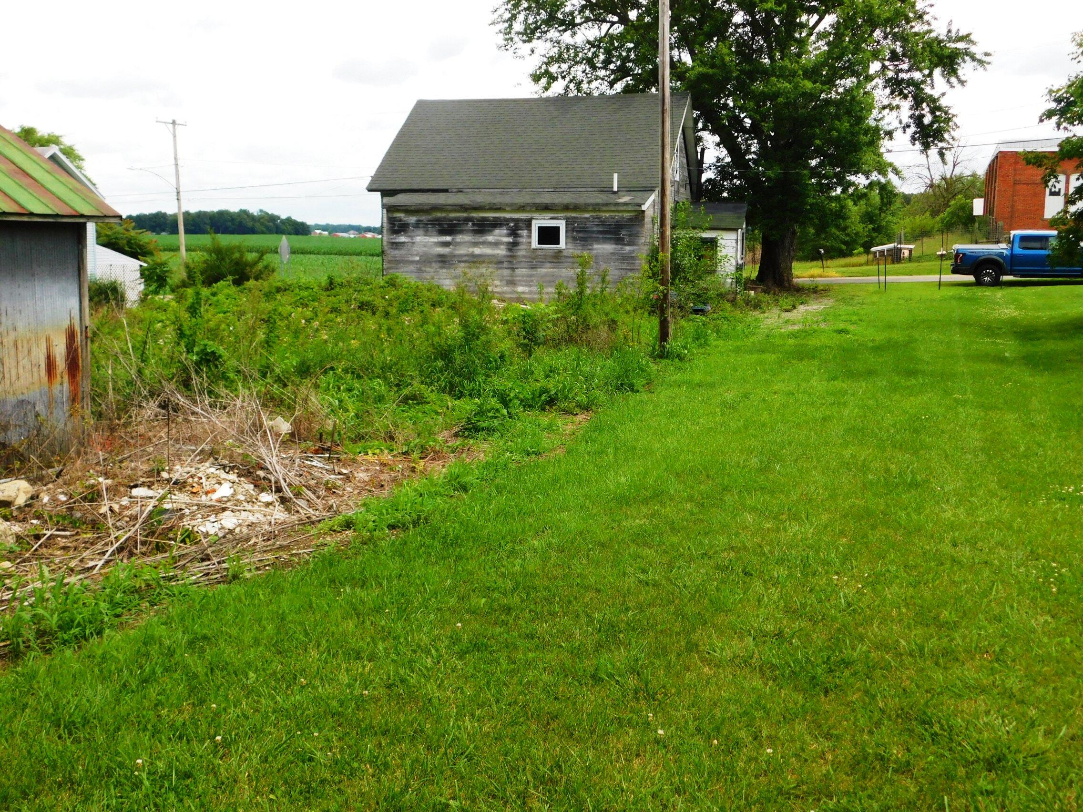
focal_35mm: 36
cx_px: 542
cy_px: 406
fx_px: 1126
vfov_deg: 39.7
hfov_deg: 51.4
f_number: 3.5
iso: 125
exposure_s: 1/800
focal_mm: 6.3
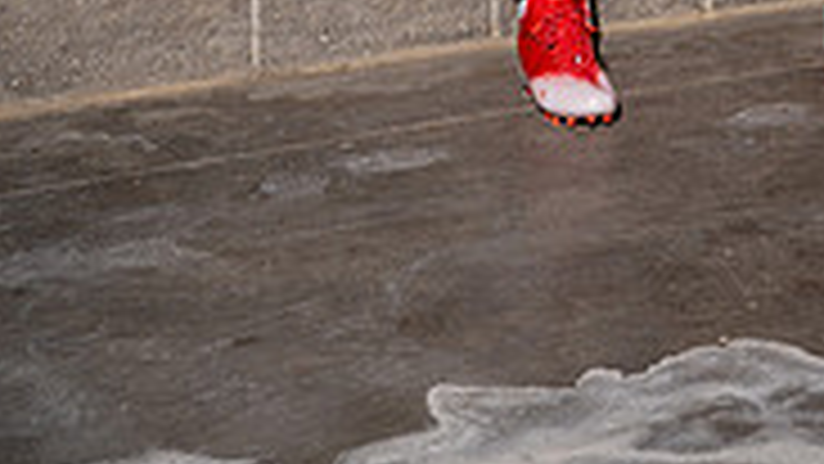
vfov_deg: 11.0
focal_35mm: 98
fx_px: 2142
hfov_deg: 21.5
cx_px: 671
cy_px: -523
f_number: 8
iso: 100
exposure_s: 1/250
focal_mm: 38
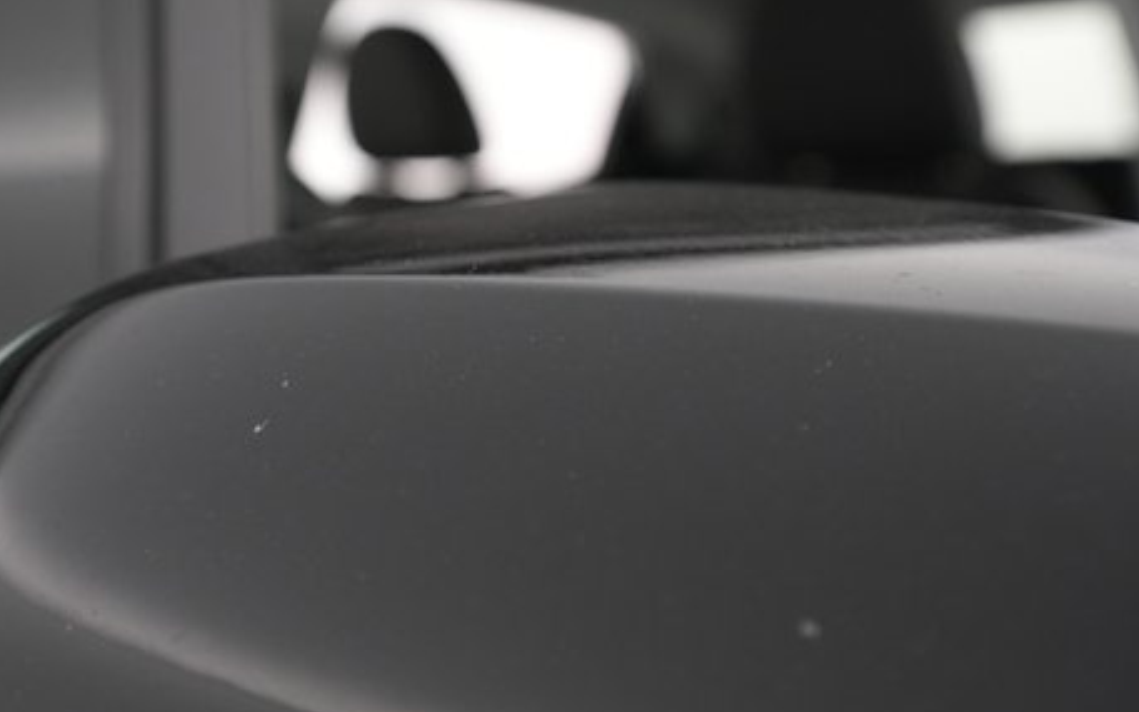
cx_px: 385
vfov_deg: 31.6
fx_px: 1242
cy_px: 202
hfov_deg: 48.5
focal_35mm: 40
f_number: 4.5
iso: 4000
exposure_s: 1/100
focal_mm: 28
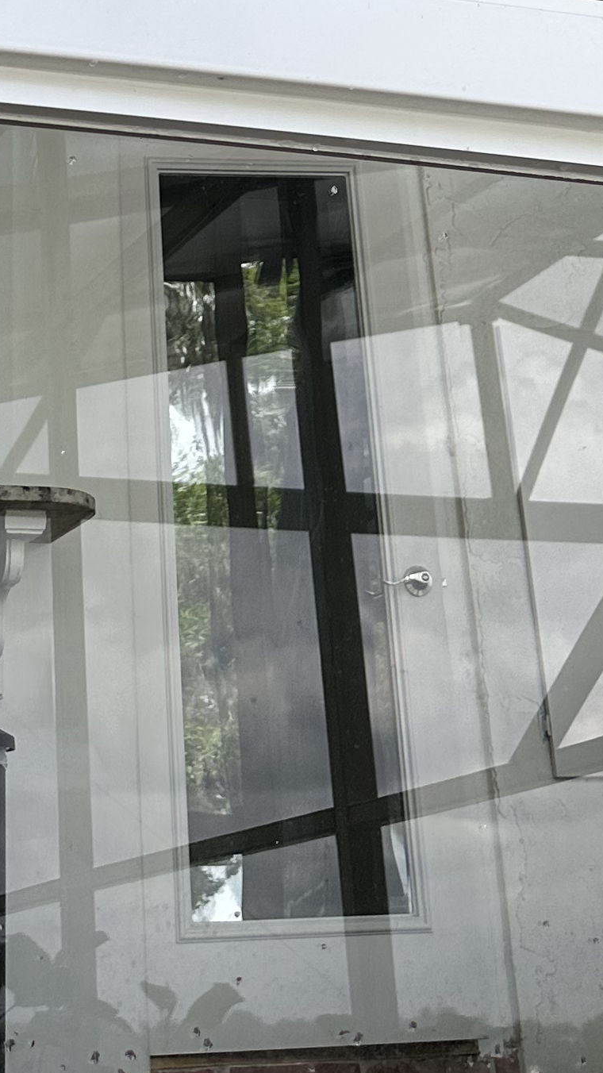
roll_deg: +2.1
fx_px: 2218
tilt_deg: +34.5
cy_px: -395
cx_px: 175
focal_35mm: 78
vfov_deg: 23.4
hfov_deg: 15.4
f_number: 1.78
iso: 80
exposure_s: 1/580
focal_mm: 6.86
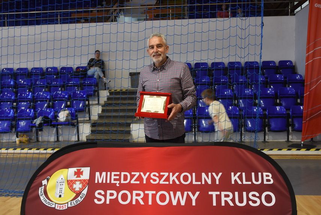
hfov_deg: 57.2
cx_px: 160
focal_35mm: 33
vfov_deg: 40.0
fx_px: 294
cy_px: 108
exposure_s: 1/60
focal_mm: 22
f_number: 4
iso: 1000
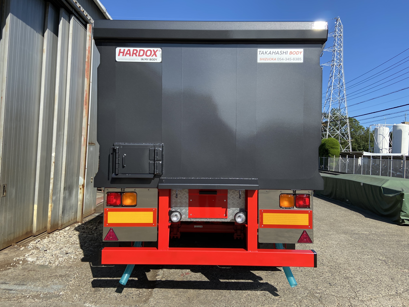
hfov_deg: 67.3
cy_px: 154
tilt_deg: +1.1
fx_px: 307
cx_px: 204
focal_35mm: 26
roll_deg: -1.8
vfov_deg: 53.1
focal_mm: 4.25
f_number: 1.8
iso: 32
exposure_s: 1/1927
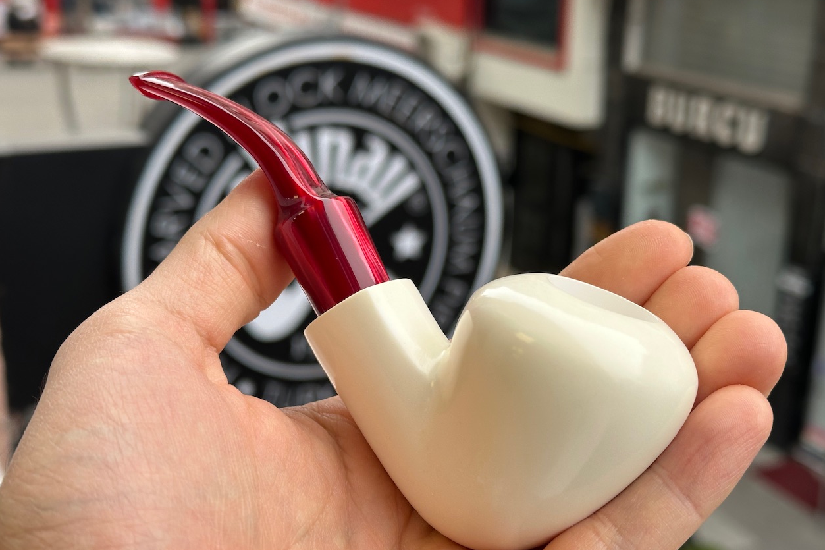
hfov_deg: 38.9
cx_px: 410
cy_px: 296
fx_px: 1169
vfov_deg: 26.5
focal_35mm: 51
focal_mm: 6.86
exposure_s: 1/247
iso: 50
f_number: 1.78
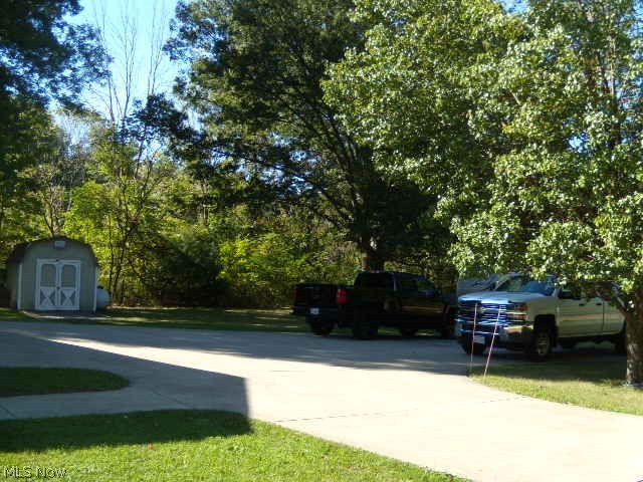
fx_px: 669
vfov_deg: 39.7
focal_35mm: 36
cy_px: 241
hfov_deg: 51.4
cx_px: 322
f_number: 3.6
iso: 80
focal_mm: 6.4
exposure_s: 1/250
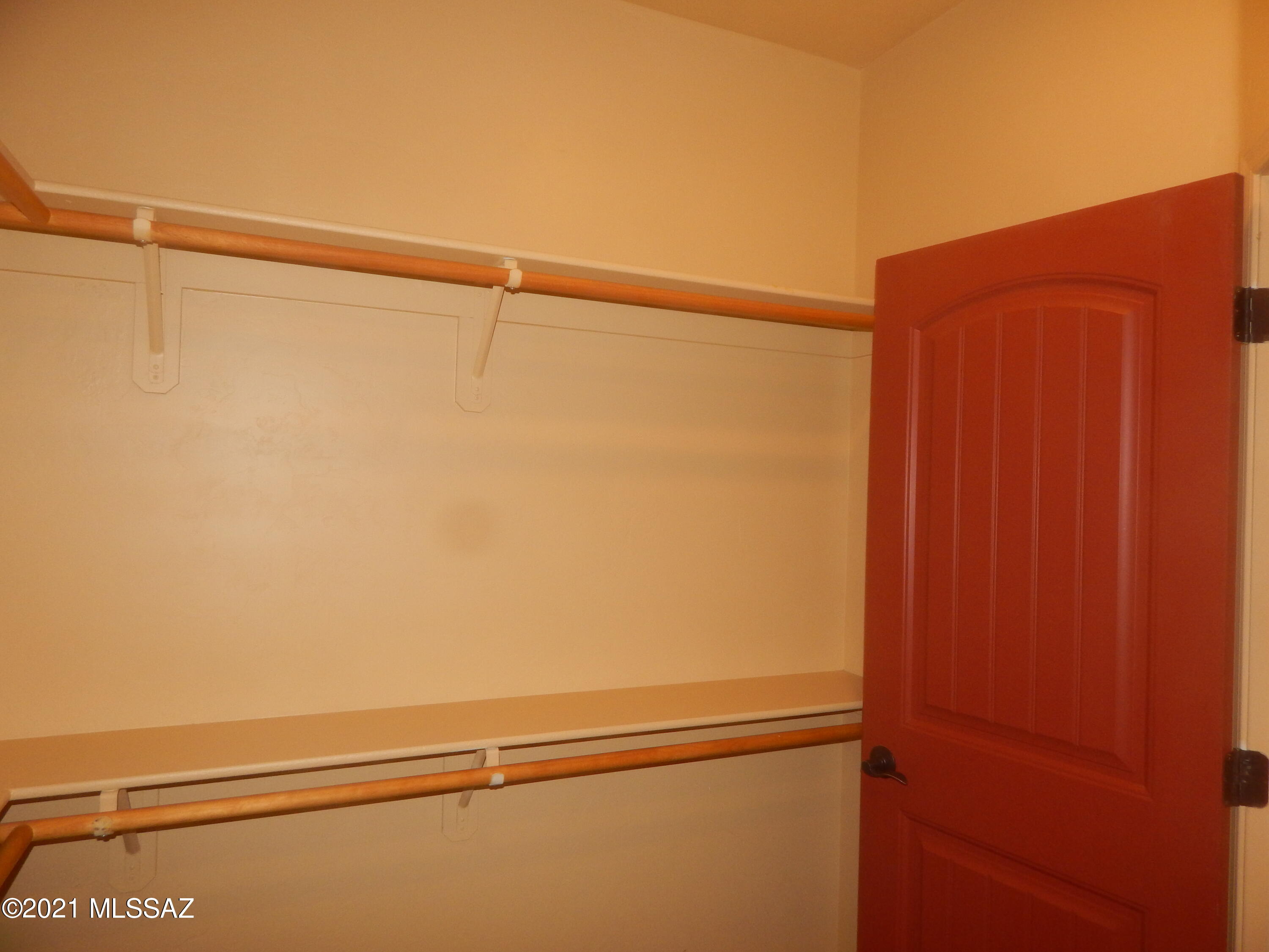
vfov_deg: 58.9
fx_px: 843
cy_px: 476
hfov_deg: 73.9
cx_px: 634
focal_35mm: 23
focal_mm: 4
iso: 200
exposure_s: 1/30
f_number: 3
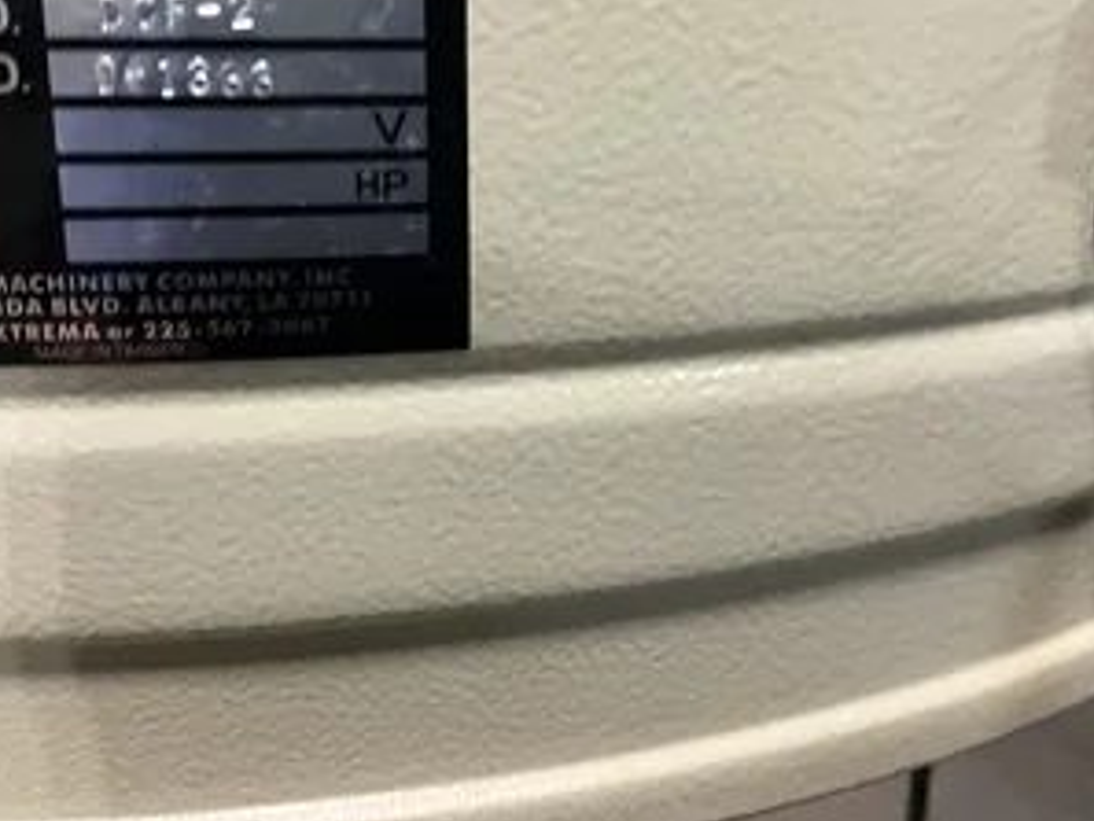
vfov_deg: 36.5
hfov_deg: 47.8
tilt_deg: -16.0
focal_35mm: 39
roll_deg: -1.7
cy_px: 283
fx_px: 1233
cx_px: 541
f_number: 1.8
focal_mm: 3
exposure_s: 1/40
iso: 320
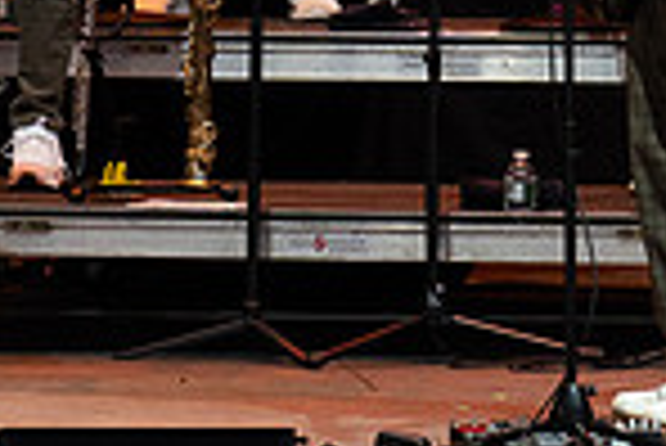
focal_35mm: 705
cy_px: -349
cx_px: -40
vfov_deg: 2.0
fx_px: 13055
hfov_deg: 2.9
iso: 2500
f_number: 8
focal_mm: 120
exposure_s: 1/320
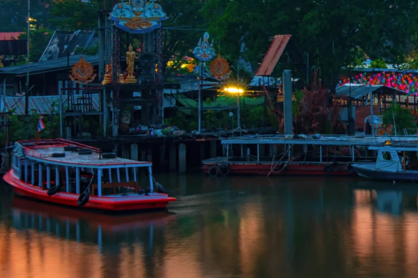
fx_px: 1520
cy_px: 22
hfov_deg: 14.7
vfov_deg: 10.4
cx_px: 594
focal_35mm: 131
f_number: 22
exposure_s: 15
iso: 100
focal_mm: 44
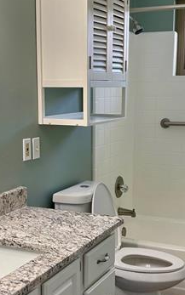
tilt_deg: -10.6
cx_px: 90
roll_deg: +0.2
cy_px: 184
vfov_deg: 33.3
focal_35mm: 61
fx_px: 492
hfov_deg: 21.3
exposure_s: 1/161
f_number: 1.6
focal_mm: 5.96
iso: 100
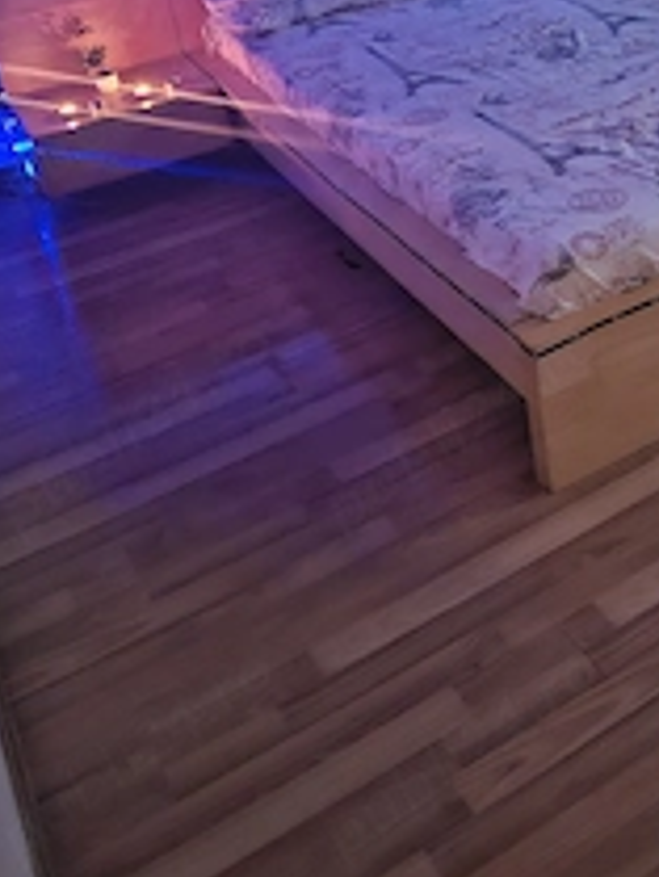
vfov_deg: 40.8
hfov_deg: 31.9
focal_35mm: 44
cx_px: 546
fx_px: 1116
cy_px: 151
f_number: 1.8
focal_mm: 5.54
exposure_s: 1/11
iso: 1250
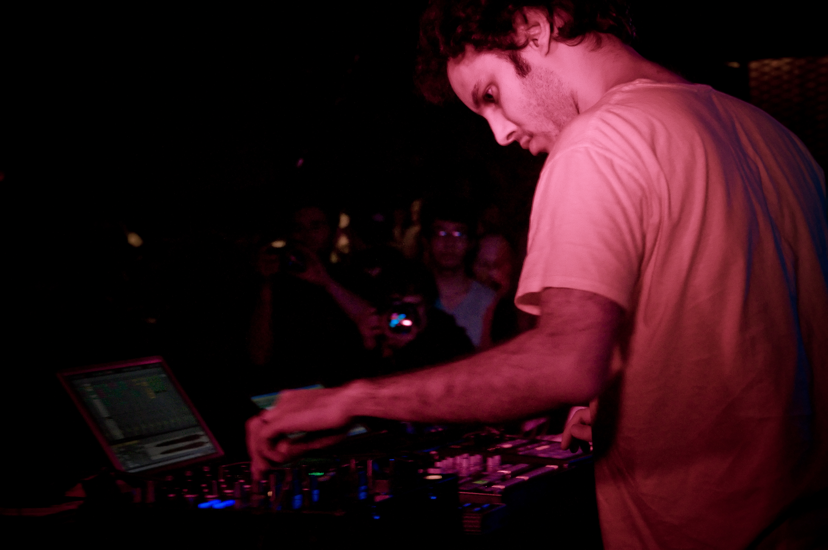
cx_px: 414
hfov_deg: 23.4
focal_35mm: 87
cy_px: 275
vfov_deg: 15.7
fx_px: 1999
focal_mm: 58
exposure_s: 1/50
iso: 3200
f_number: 5
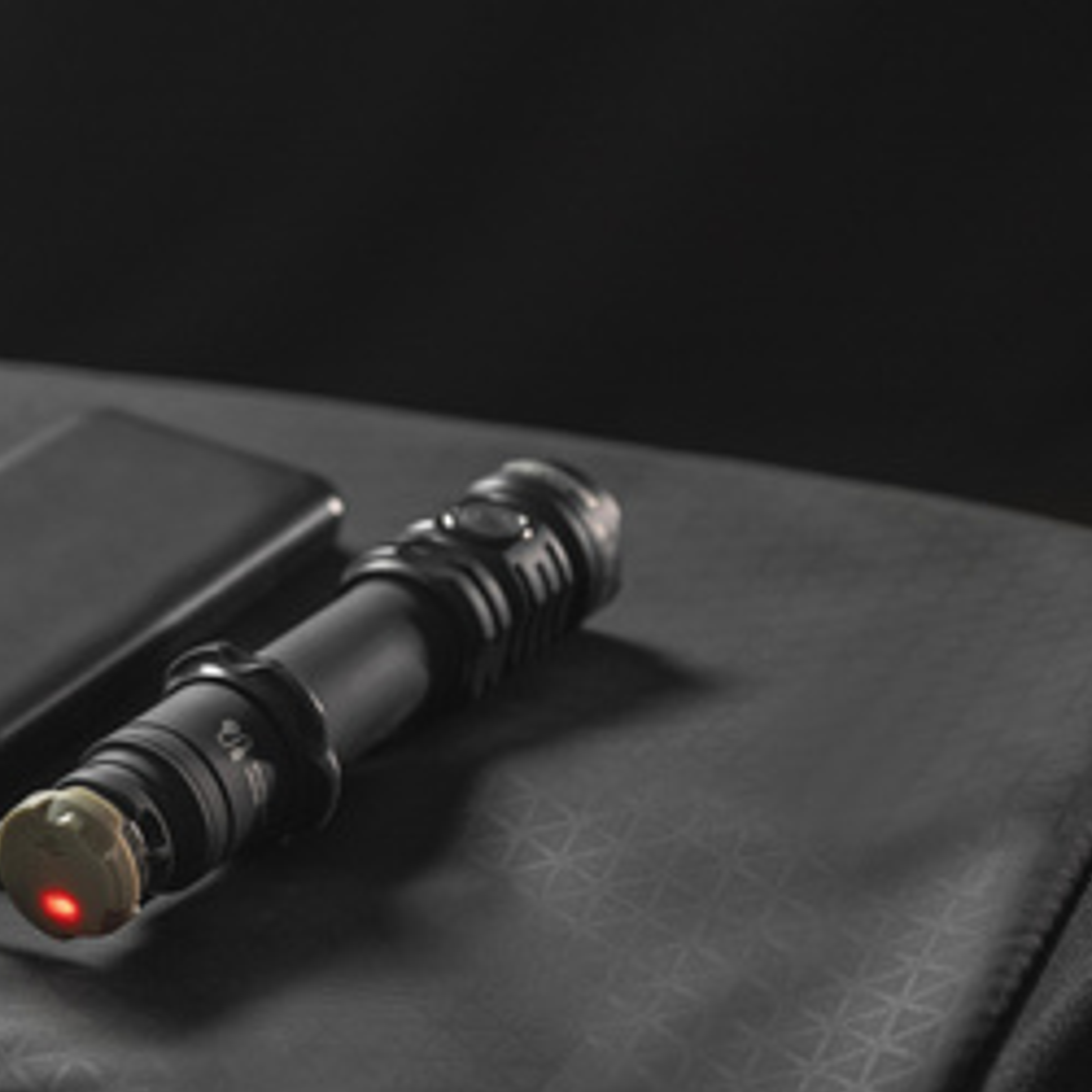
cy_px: 695
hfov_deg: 20.0
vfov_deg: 20.4
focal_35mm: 85
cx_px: 87
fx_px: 3034
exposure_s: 1/25
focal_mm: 50
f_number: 4.5
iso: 2000
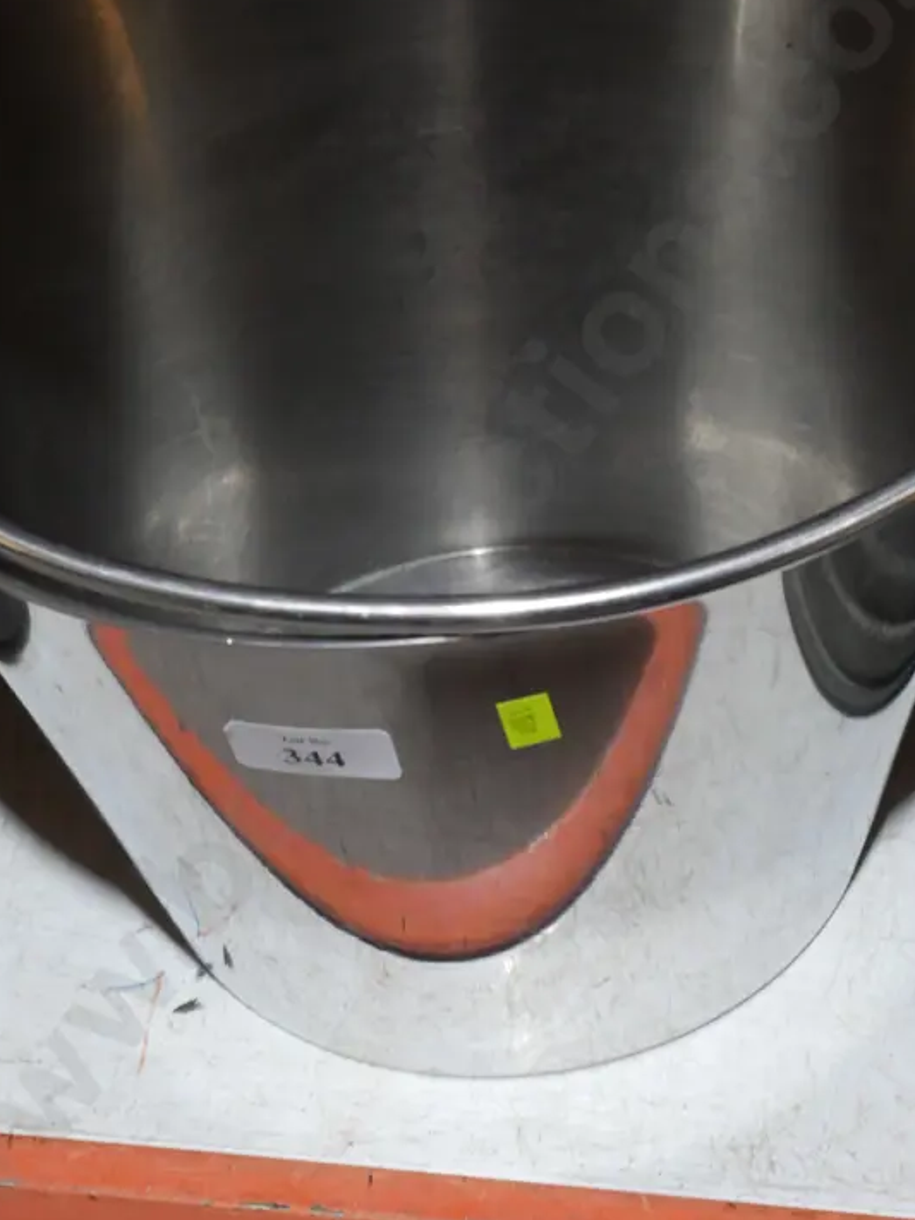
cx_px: 469
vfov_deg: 20.0
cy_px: 537
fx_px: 3455
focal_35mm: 98
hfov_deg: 15.1
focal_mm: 34
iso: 1000
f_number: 5.4
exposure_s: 1/80
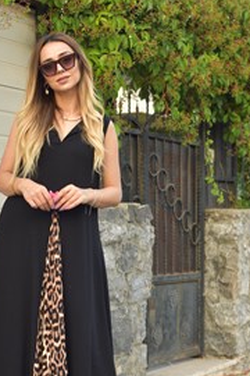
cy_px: 256
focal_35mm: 86
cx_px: 42
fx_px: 896
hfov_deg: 15.8
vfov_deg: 23.5
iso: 1000
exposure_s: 1/800
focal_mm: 50
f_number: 4
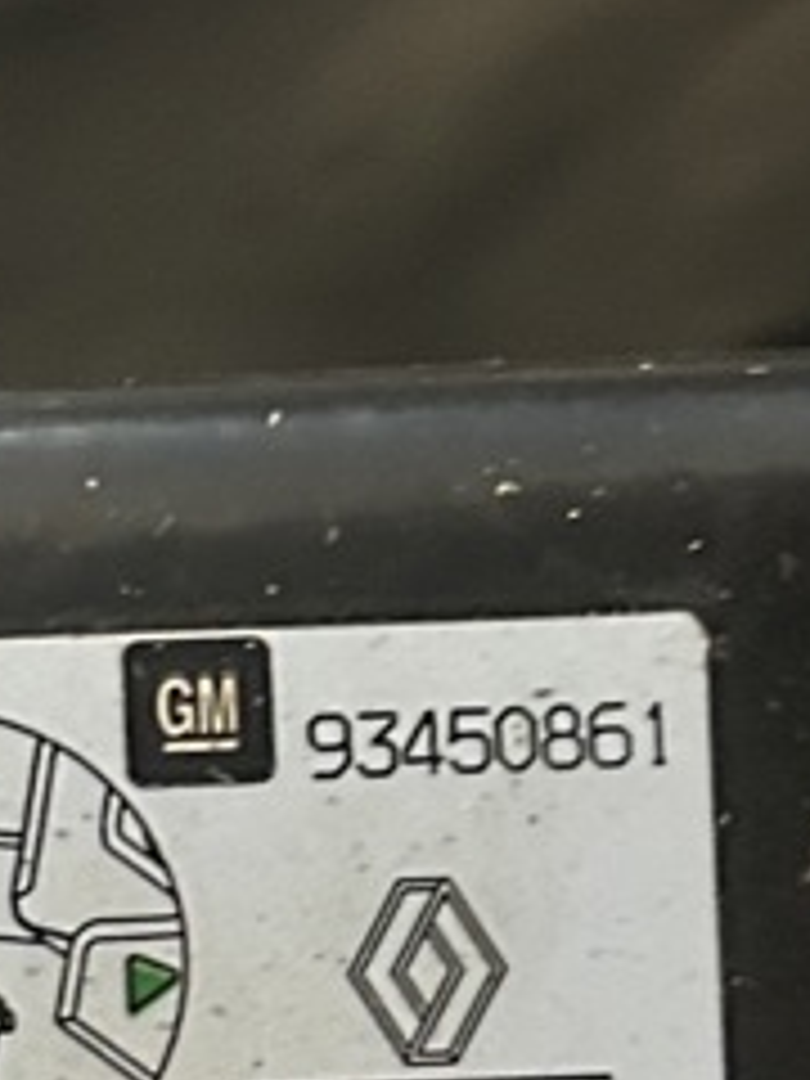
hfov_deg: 27.5
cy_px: 918
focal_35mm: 52
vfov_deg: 35.2
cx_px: 166
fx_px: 1622
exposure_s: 1/25
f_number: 1.5
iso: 500
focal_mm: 5.7
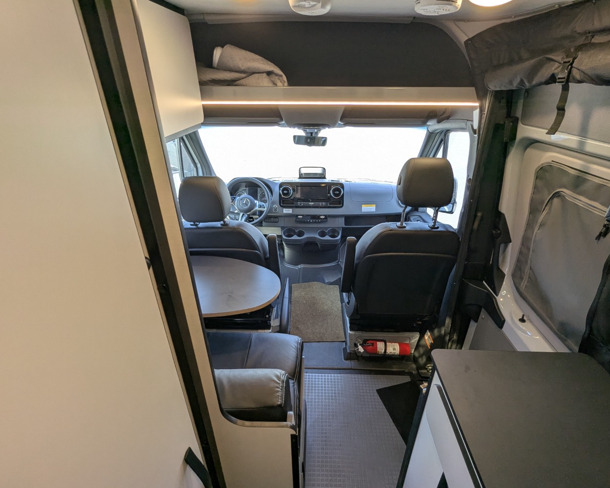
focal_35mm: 17
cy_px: 245
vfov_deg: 77.0
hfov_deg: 89.6
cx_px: 311
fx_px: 307
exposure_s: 1/85.7
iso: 48
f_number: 2.2
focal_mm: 2.35
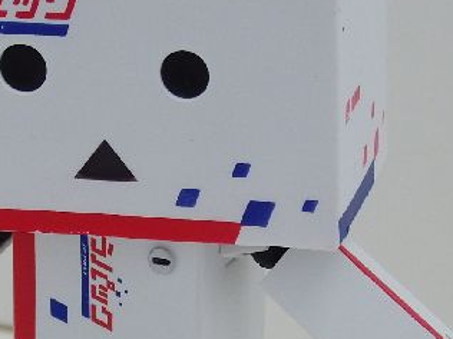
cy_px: 275
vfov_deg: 8.9
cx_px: 171
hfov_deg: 11.8
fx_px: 2185
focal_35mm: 167
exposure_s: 1/60
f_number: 4.4
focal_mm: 11.9
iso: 320
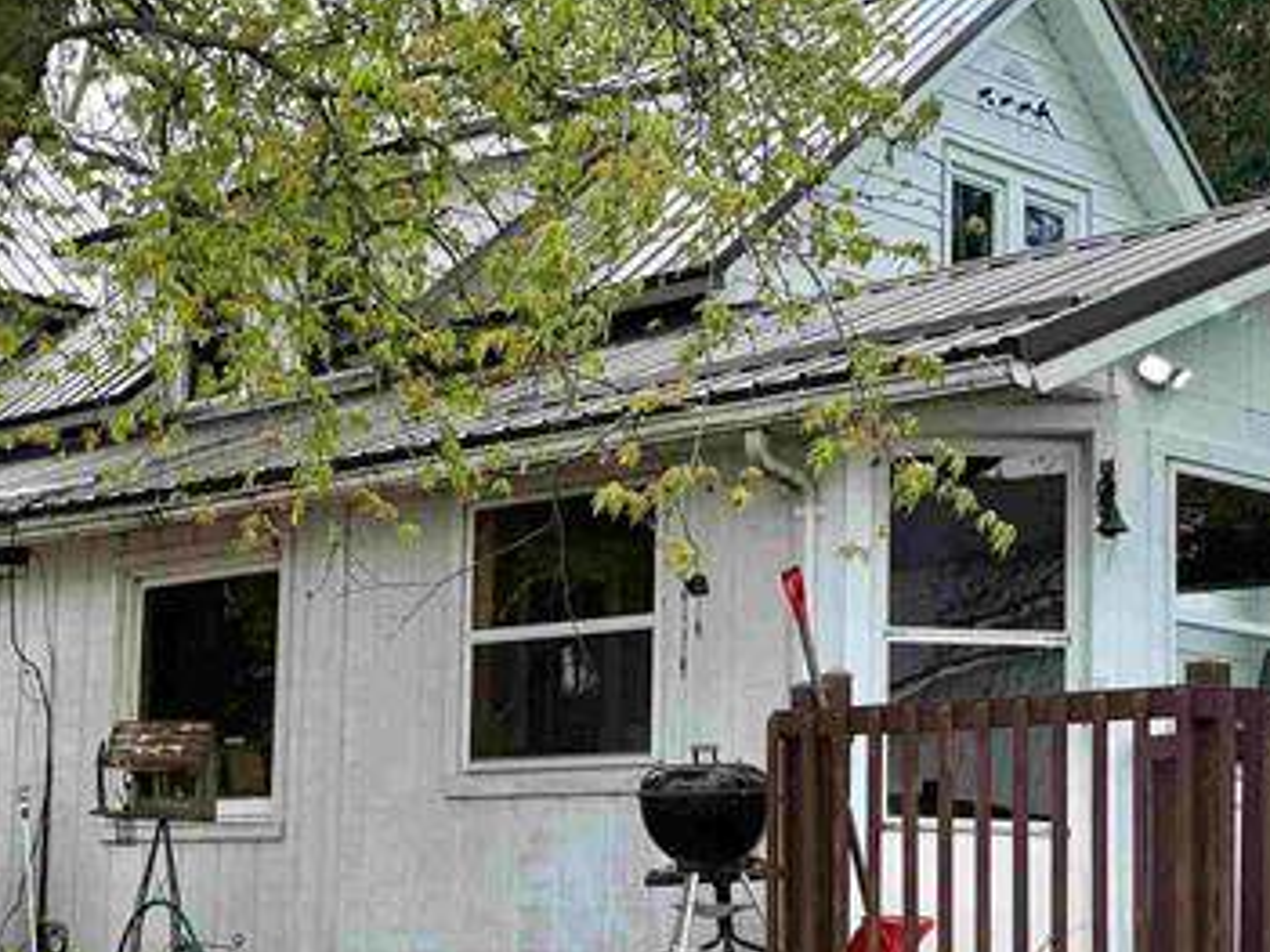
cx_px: 456
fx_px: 2567
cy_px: 583
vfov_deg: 21.0
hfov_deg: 27.7
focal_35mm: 70
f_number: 1.78
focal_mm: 6.76
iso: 100
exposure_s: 1/1812
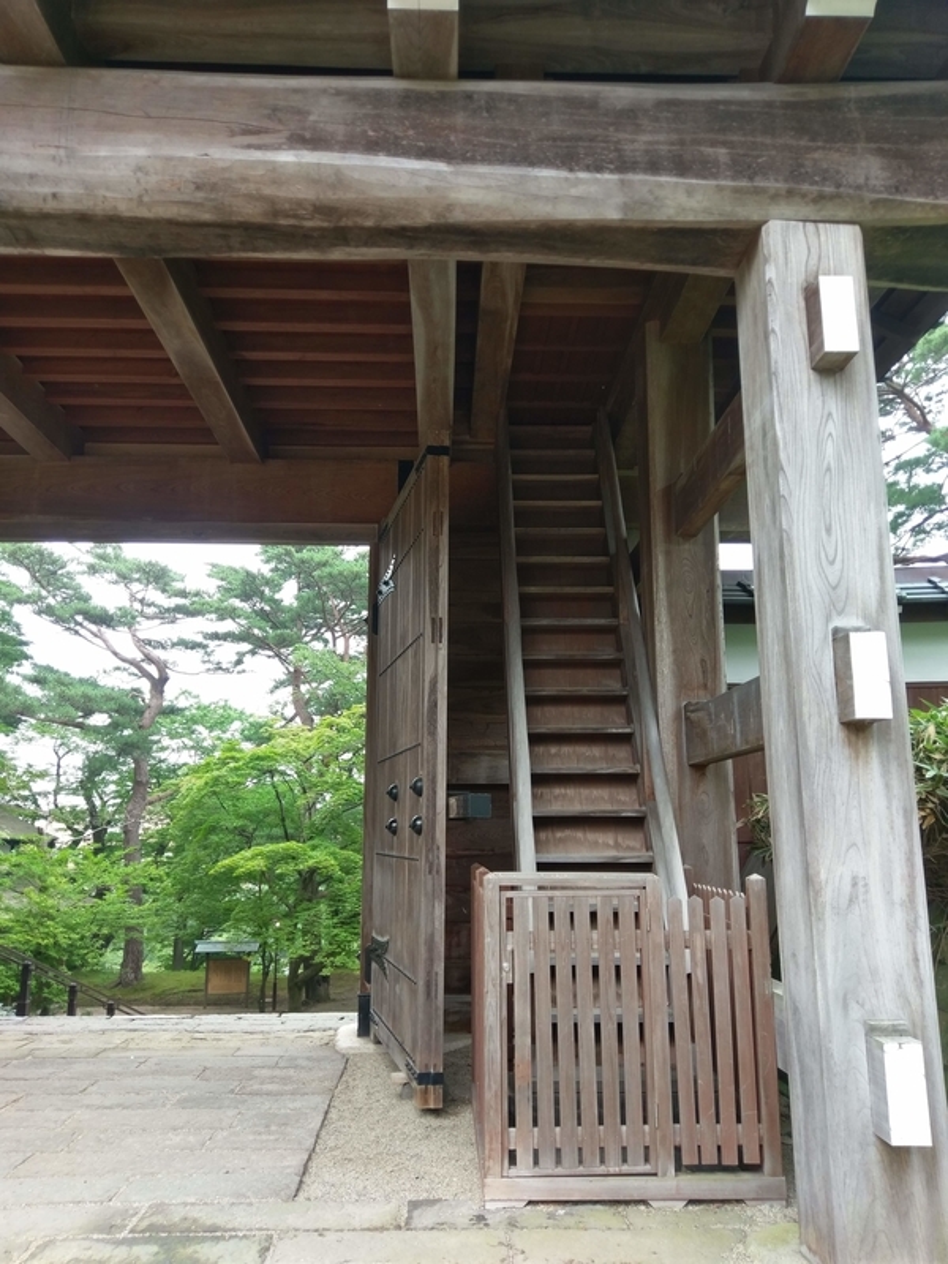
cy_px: 632
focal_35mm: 26
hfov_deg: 53.1
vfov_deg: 67.3
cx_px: 474
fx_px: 949
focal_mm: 4.58
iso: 100
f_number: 1.8
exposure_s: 1/121
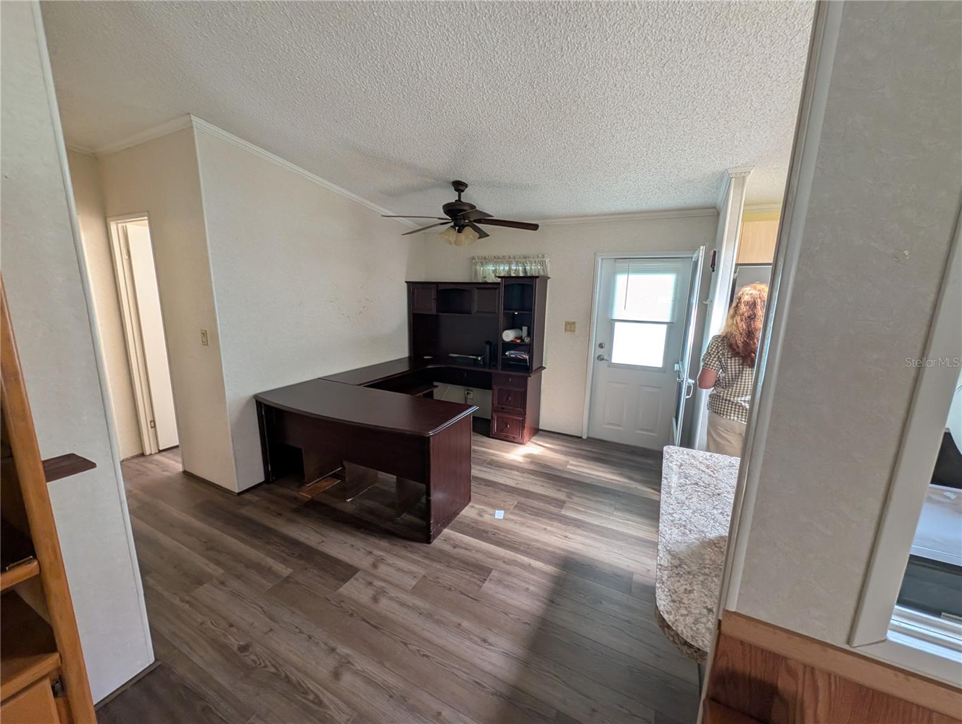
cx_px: 481
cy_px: 362
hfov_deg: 110.5
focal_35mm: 12
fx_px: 334
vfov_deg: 94.6
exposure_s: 1/51.3
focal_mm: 2.02
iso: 70
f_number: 1.7
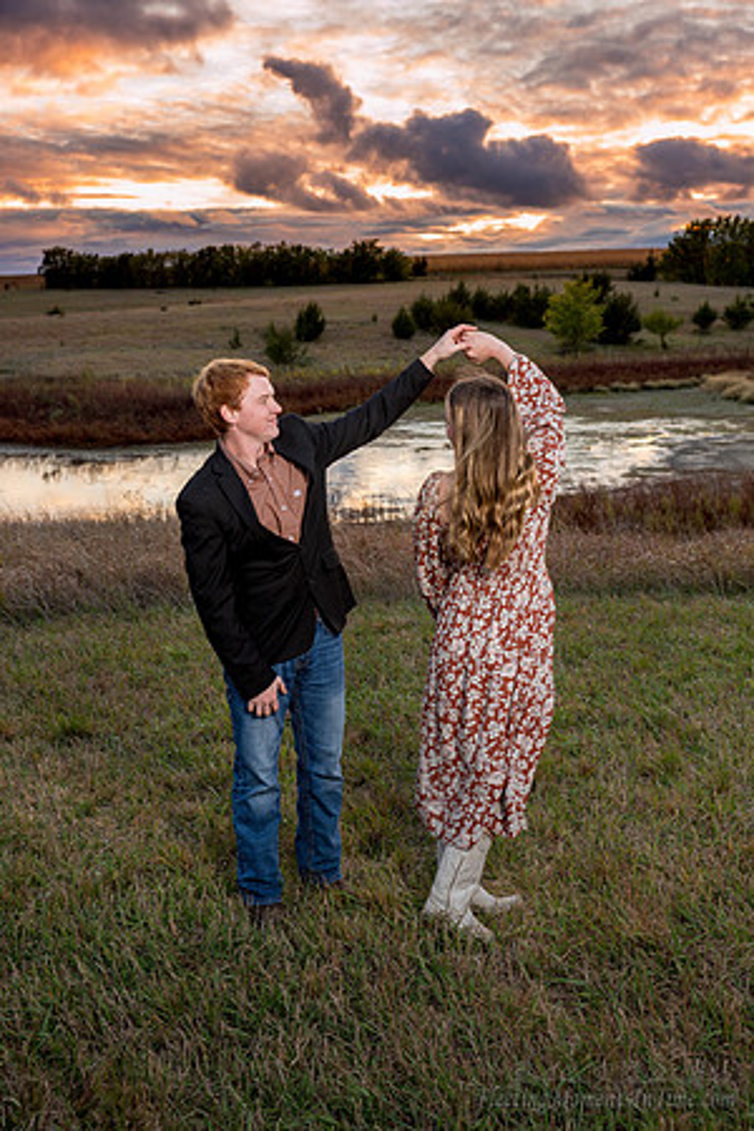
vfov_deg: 48.5
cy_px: 566
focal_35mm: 40
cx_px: 377
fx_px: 1257
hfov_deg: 33.4
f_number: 5
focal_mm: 40
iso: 160
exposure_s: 1/60
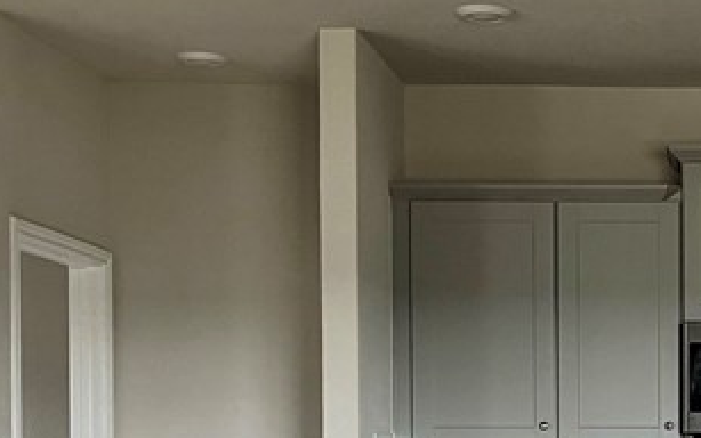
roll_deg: -0.1
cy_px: 488
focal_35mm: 92
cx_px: 717
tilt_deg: -1.2
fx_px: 1758
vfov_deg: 13.9
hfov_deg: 21.7
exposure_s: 1/90
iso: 125
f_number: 1.6
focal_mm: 5.1
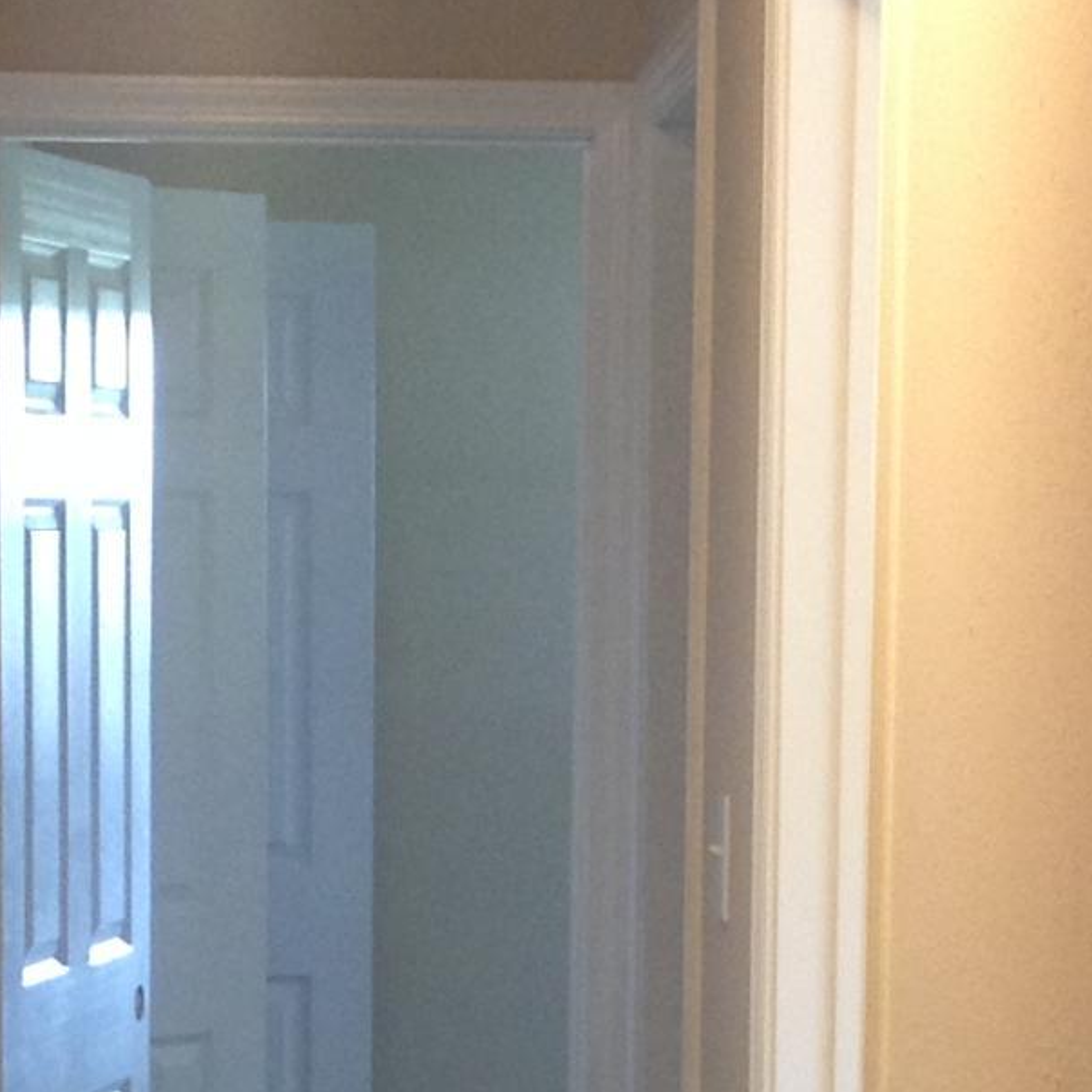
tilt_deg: -8.6
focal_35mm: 154
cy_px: 1333
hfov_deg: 11.3
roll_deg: +0.0
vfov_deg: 11.1
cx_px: 540
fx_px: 5496
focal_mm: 4.28
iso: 100
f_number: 2.4
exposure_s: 1/20
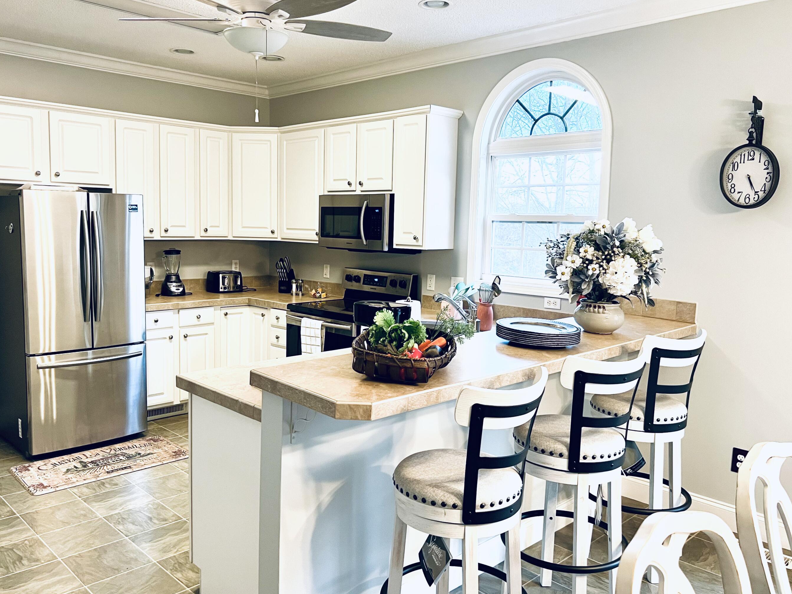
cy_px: 284
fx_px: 663
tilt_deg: -6.7
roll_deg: -1.0
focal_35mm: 29
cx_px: 385
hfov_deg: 61.7
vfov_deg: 48.2
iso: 125
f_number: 1.5
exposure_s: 1/60
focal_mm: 5.7
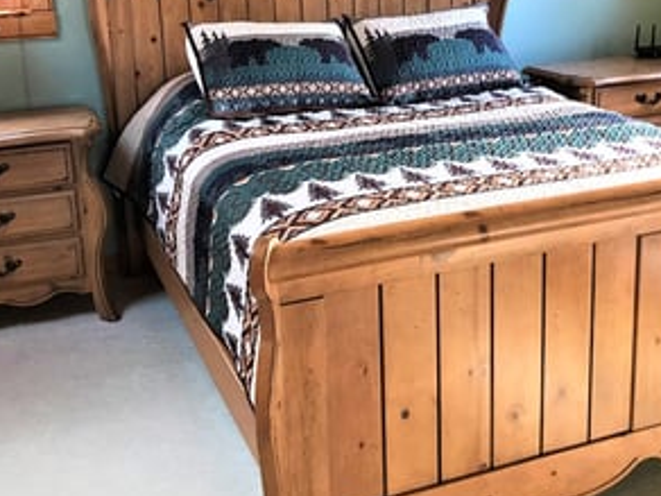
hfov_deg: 41.2
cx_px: 342
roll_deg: +2.1
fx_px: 878
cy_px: 156
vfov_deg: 31.2
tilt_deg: -14.0
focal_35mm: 46
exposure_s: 1/24
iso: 40
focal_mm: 3.99
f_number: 1.8
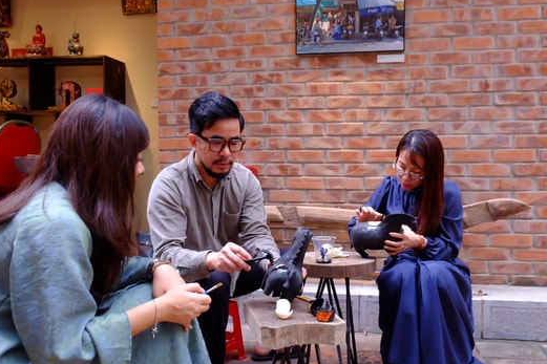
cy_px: 176
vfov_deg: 46.4
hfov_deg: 65.5
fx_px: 425
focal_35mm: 28
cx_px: 277
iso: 3200
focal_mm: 18.2
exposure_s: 1/450
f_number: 4.5
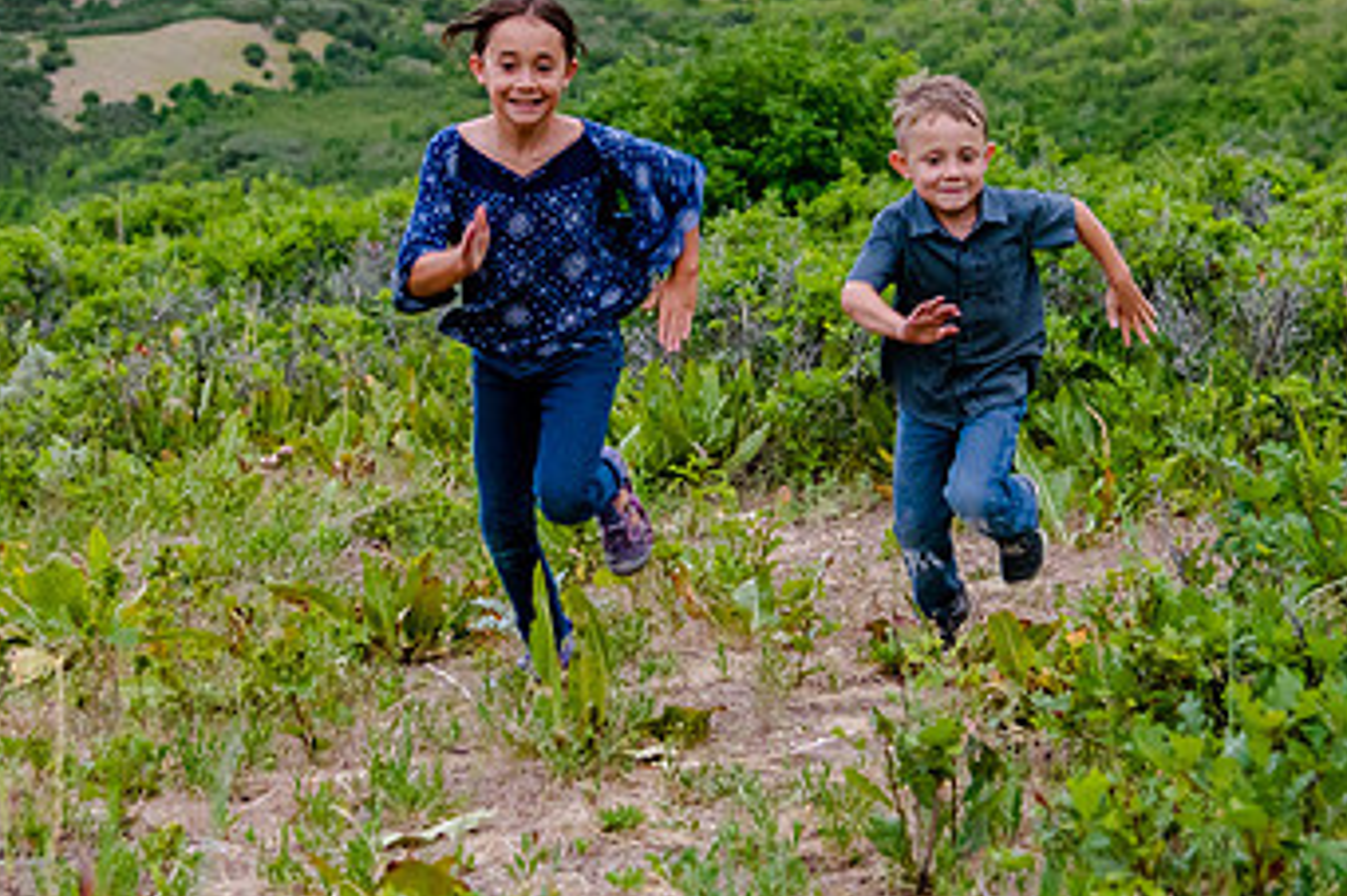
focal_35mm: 82
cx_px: 692
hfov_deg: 24.8
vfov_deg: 16.6
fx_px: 3067
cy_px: 299
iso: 3200
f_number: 4
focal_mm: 40
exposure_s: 1/250
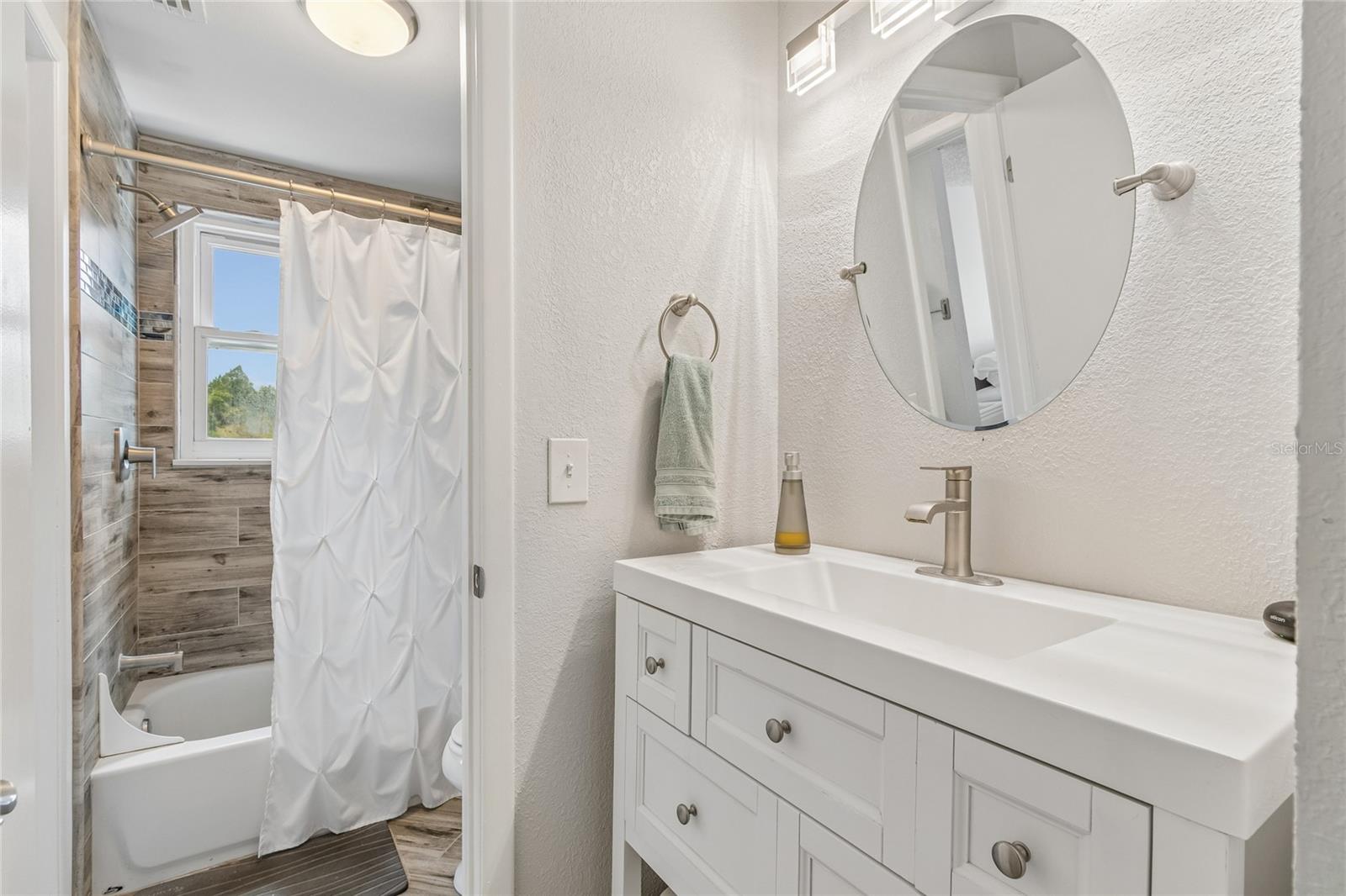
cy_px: 448
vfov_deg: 77.3
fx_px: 561
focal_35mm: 15
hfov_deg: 100.4
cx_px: 673
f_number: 7.1
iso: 100
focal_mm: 10
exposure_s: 1/25
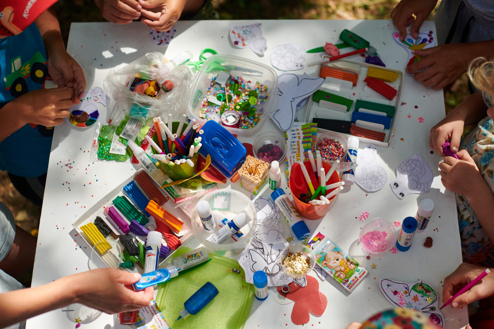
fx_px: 686
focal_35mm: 50
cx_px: 247
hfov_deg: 39.6
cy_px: 164
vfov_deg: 27.0
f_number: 2.8
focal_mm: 50
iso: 640
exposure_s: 1/3200
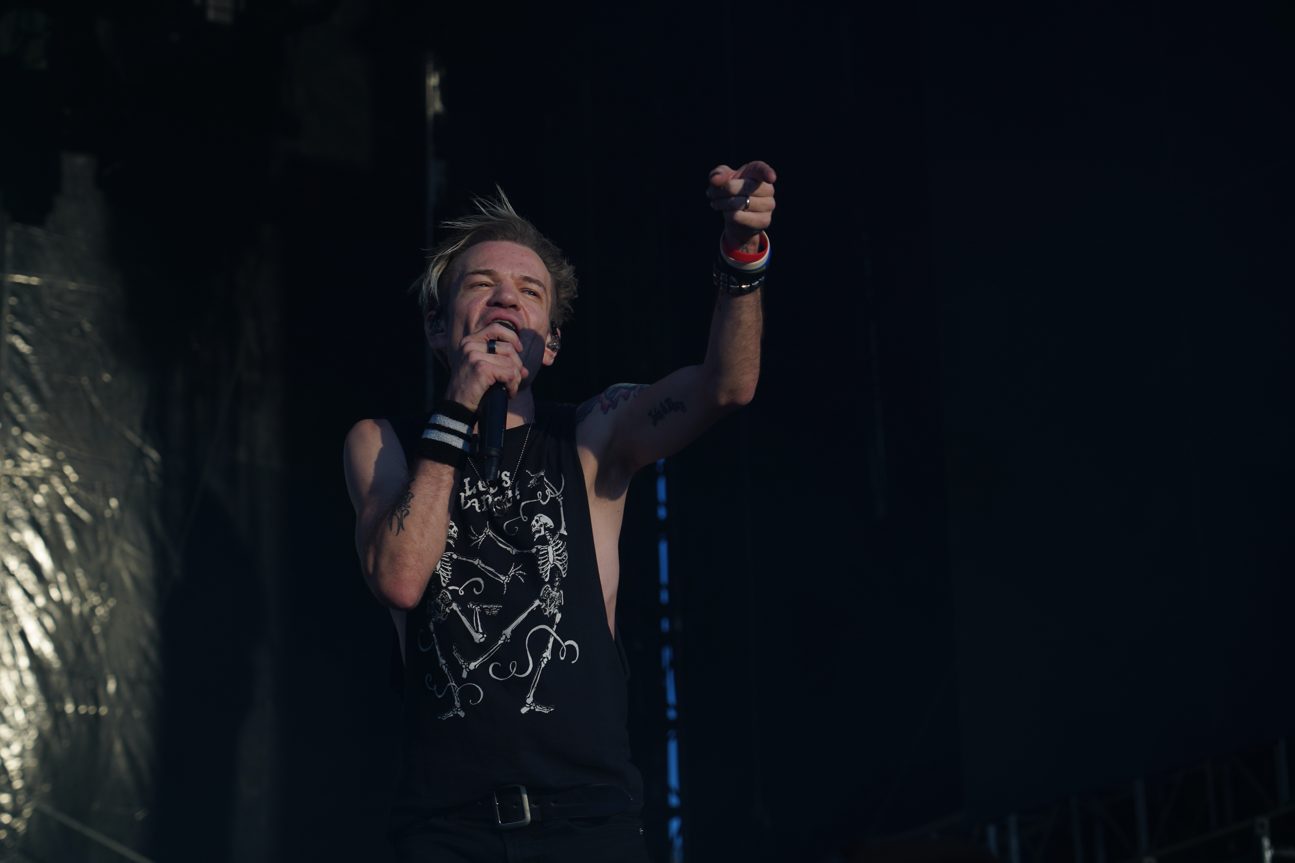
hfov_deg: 19.5
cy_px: 432
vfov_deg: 13.0
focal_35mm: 105
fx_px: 3777
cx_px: 648
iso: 100
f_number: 7.1
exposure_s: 1/400
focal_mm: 105
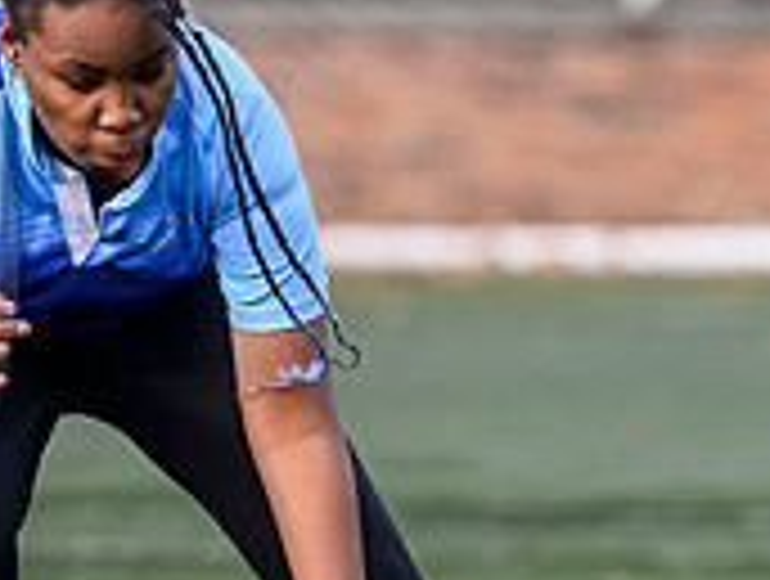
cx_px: 12
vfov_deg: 2.1
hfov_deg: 2.8
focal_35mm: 714
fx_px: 15916
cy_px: 204
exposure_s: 1/1250
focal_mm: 160
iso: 500
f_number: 3.2
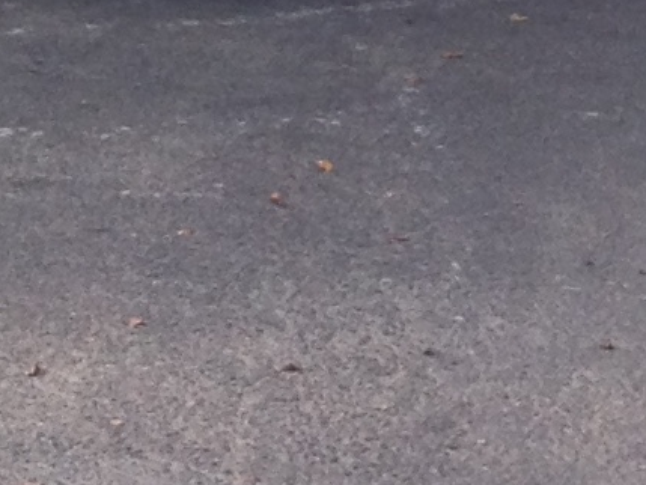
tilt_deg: +1.0
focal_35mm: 266
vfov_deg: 5.2
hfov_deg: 7.4
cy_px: -1115
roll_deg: -2.3
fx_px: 4965
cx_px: -90
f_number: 2.4
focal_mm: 4.28
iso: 50
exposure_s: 1/120
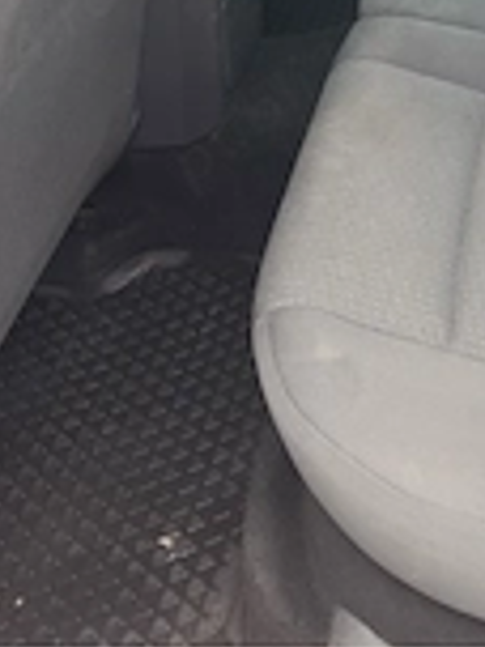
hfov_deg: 22.9
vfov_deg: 26.1
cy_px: -200
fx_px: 1177
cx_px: 396
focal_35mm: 63
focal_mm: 6.76
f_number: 1.78
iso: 80
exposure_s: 1/297
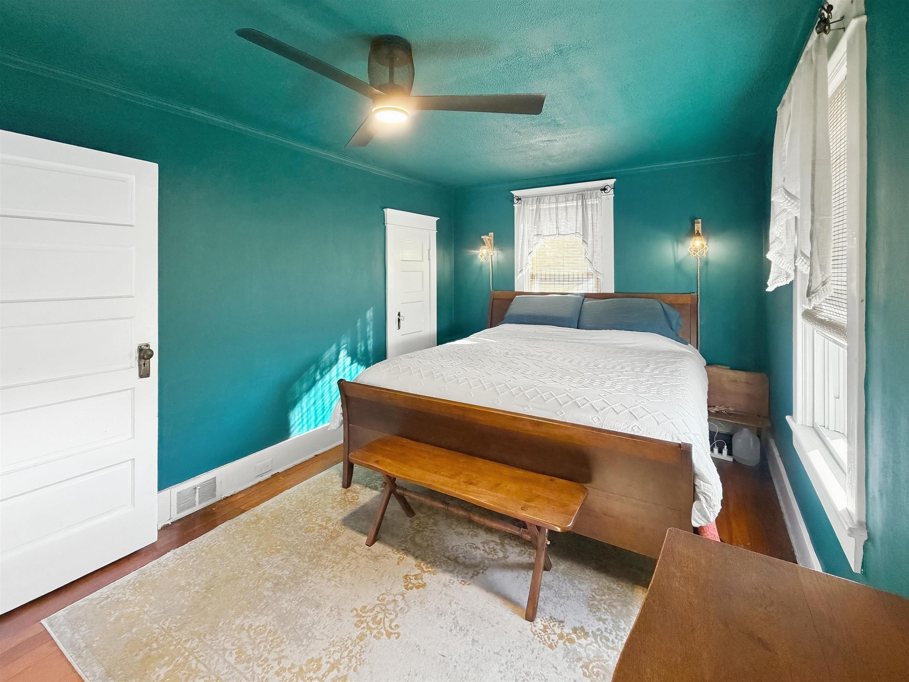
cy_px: 341
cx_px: 454
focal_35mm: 14
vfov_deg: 85.7
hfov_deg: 102.1
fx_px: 368
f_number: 2.2
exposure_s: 1/60
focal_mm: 2.2
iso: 400
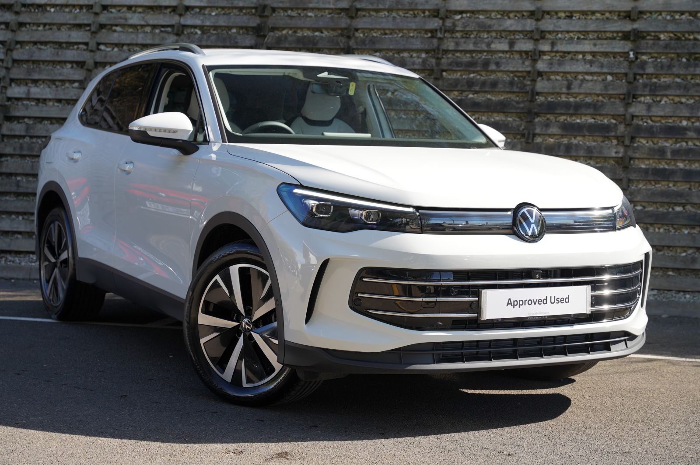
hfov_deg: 31.8
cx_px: 350
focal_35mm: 63
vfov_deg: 21.4
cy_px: 232
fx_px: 1230
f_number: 4.5
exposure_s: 1/160
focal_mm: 63.3
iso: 100
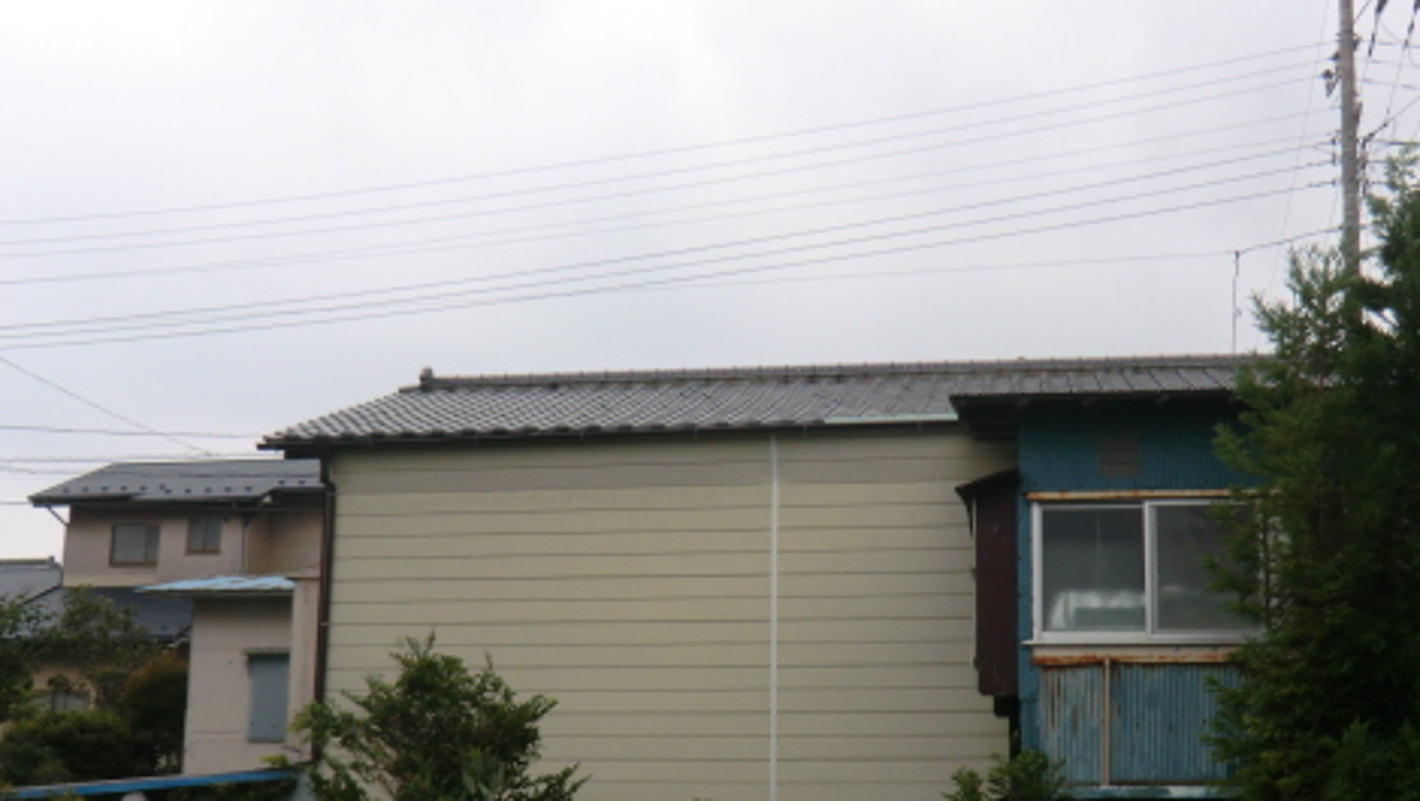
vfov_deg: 27.6
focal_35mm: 43
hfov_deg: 47.2
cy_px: 547
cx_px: 795
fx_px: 1620
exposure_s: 1/60
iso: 80
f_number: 3.5
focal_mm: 5.2
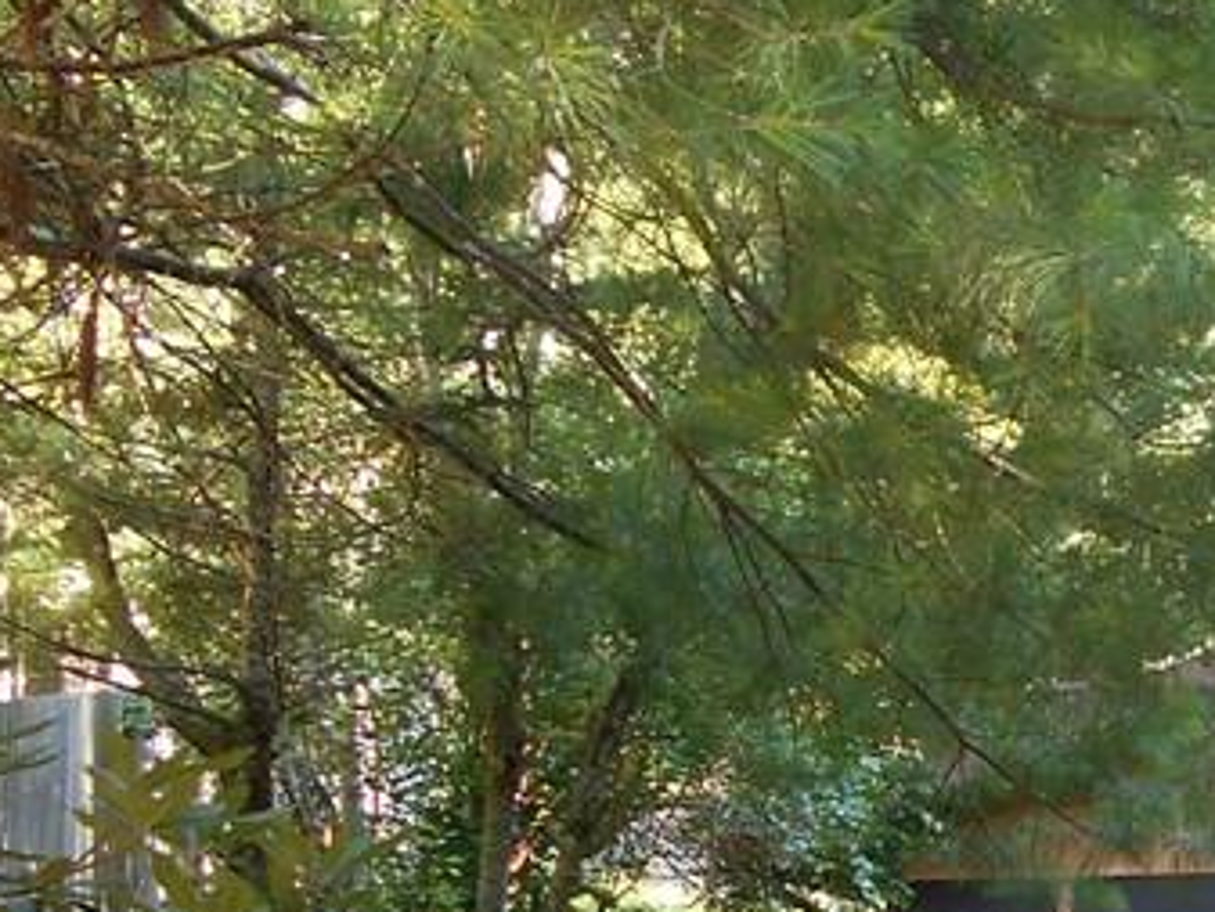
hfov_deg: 21.8
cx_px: 1651
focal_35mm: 79
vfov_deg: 17.8
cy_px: 1081
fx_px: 2774
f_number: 3.2
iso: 100
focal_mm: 4.6
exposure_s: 1/30
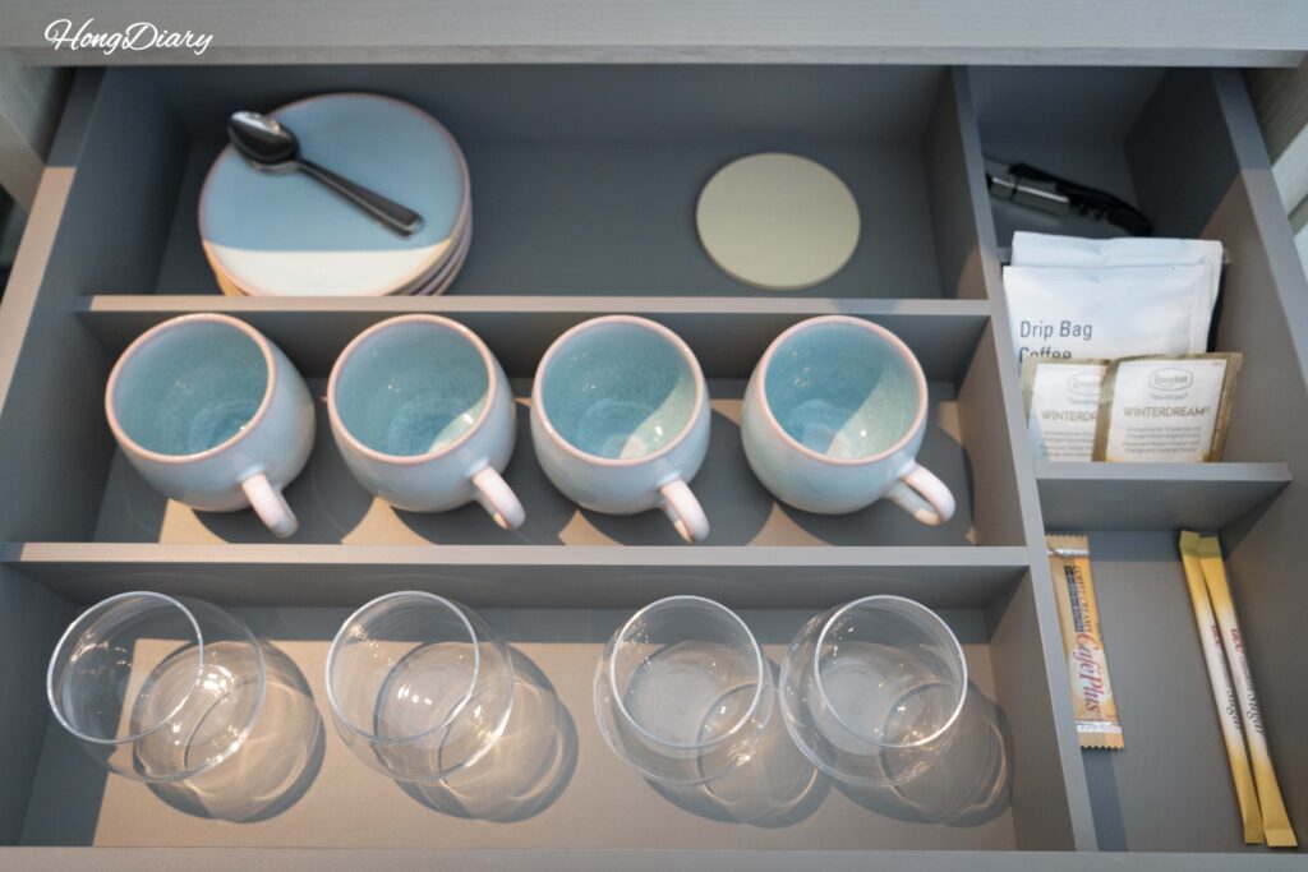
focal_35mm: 28
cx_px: 654
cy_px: 436
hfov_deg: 65.5
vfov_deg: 46.4
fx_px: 1017
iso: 2000
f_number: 4
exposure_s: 1/60
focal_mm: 28
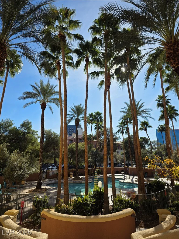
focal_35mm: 23
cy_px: 120
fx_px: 159
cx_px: 90
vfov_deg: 73.9
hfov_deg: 58.9
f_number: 1.7
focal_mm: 6.3
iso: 80
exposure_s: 1/5153
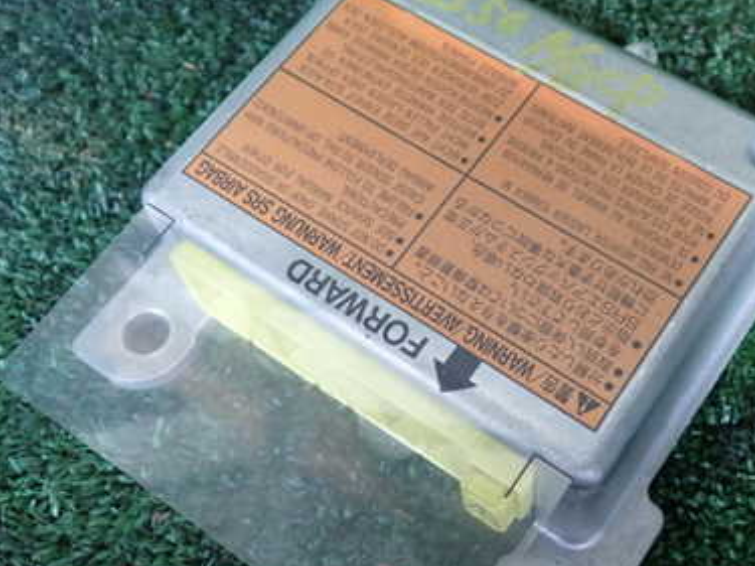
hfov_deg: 39.2
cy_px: 286
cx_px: 499
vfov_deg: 30.2
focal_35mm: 48
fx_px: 1047
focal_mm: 5.4
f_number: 2.3
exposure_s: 1/60
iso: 200
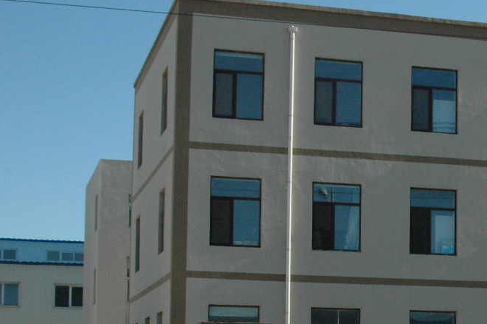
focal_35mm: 96
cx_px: 491
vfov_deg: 14.1
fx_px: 1299
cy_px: 309
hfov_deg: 20.5
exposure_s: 1/500
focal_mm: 28
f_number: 11
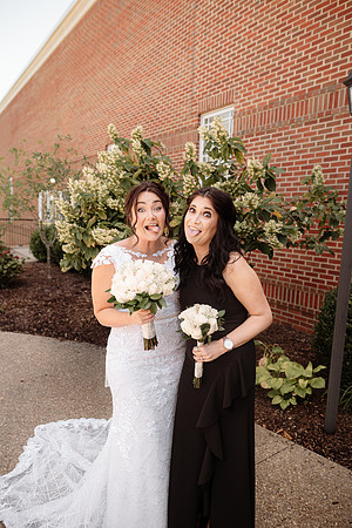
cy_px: 264
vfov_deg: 73.7
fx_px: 352
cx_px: 176
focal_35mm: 24
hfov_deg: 53.1
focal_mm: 24
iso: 160
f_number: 2.8
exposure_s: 1/400
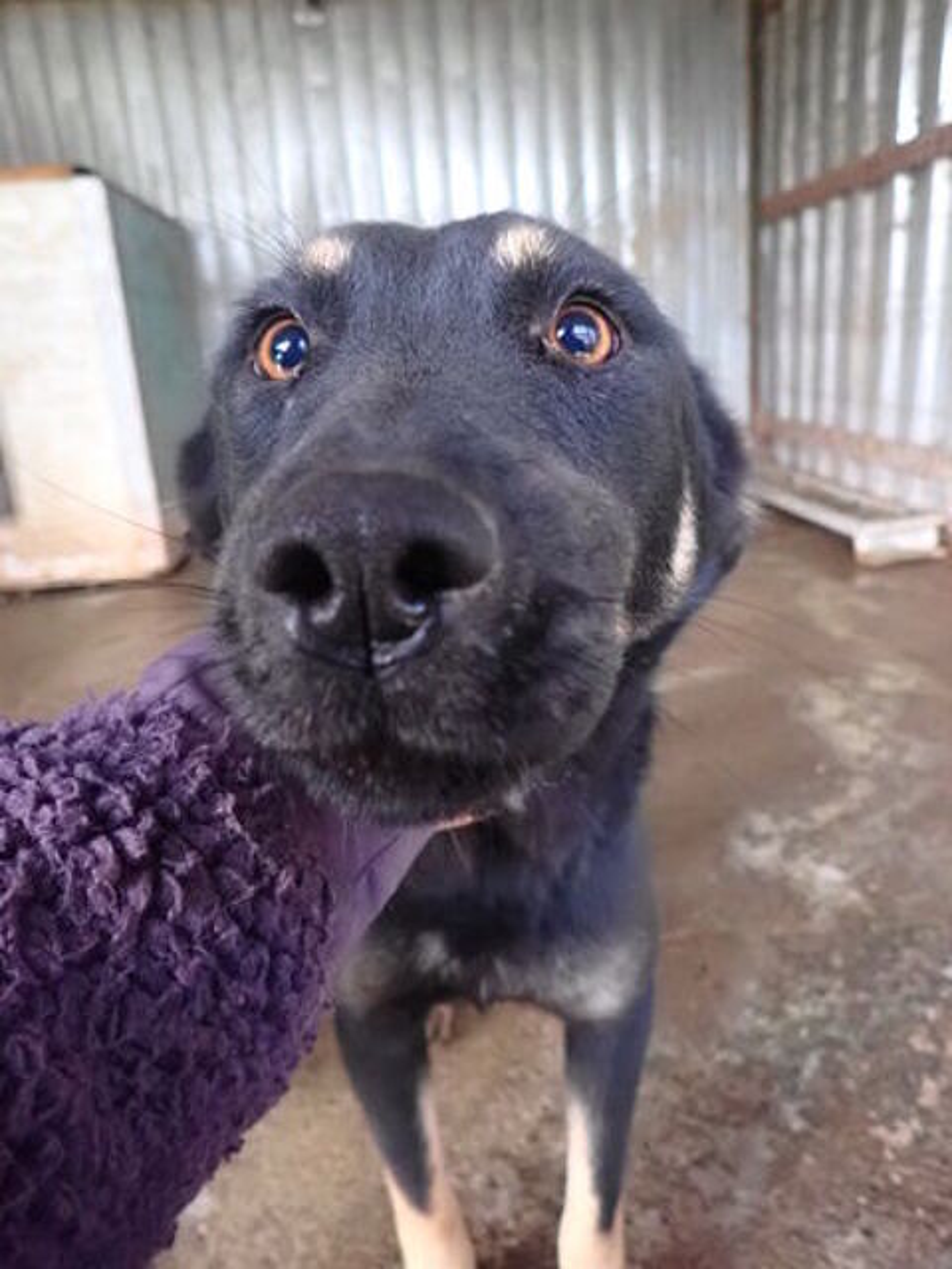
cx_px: 476
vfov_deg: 69.4
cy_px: 634
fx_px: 917
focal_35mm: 25
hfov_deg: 54.9
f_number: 2
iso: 1600
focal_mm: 4.5
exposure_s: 1/500
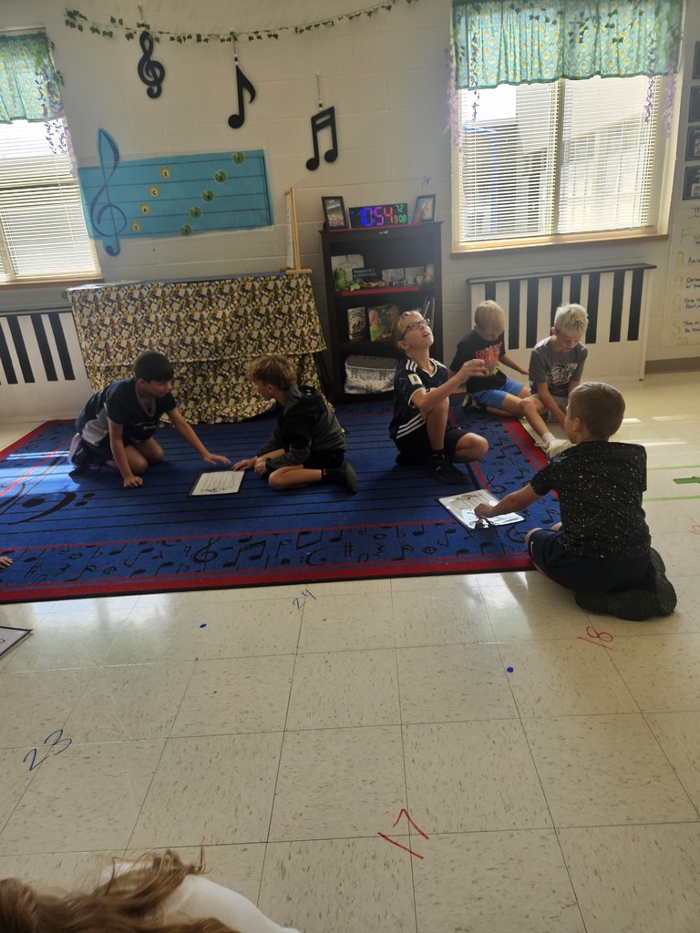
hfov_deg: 58.9
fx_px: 620
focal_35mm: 23
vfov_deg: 73.9
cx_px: 350
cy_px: 466
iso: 25
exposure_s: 1/60
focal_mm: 5.4
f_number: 1.8
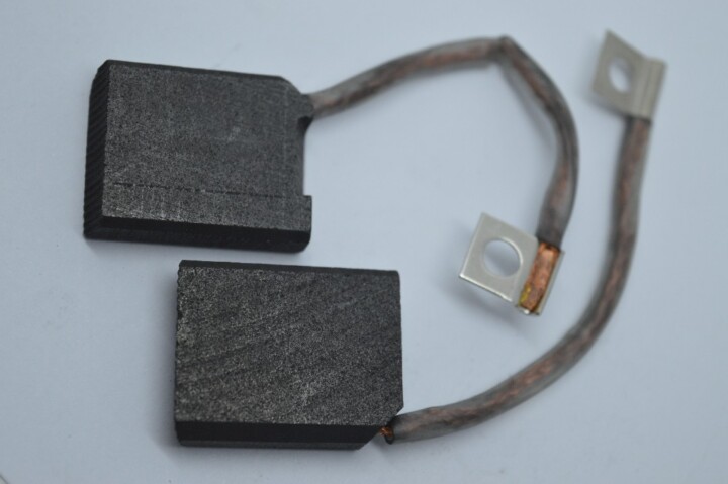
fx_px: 1667
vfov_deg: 16.5
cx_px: 364
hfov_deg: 24.6
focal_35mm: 82
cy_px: 242
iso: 400
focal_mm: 55
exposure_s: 1/100
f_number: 5.6
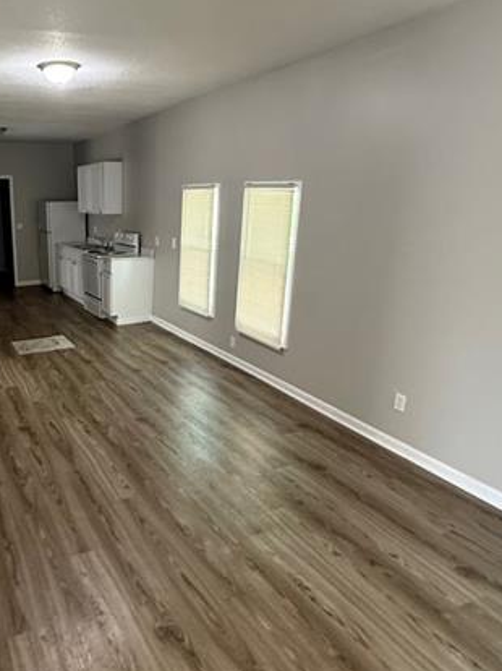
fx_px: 503
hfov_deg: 50.0
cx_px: 104
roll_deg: +0.4
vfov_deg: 67.3
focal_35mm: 26
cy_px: 331
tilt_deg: -14.7
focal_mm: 2.22
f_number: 2.2
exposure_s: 1/60
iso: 500
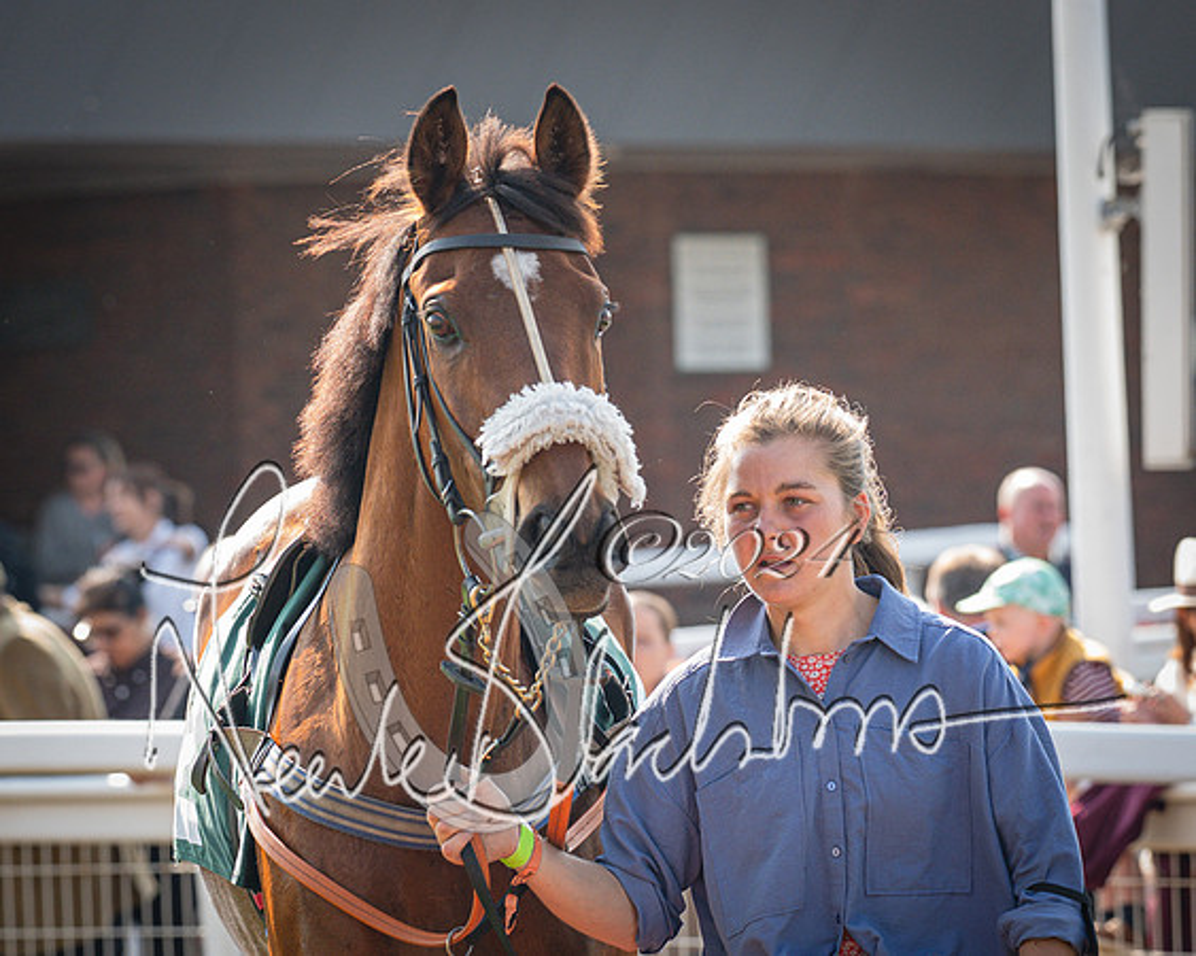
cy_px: 389
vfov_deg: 5.7
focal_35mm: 270
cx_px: 678
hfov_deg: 7.2
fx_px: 9549
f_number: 4
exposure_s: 1/1400
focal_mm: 135
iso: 800
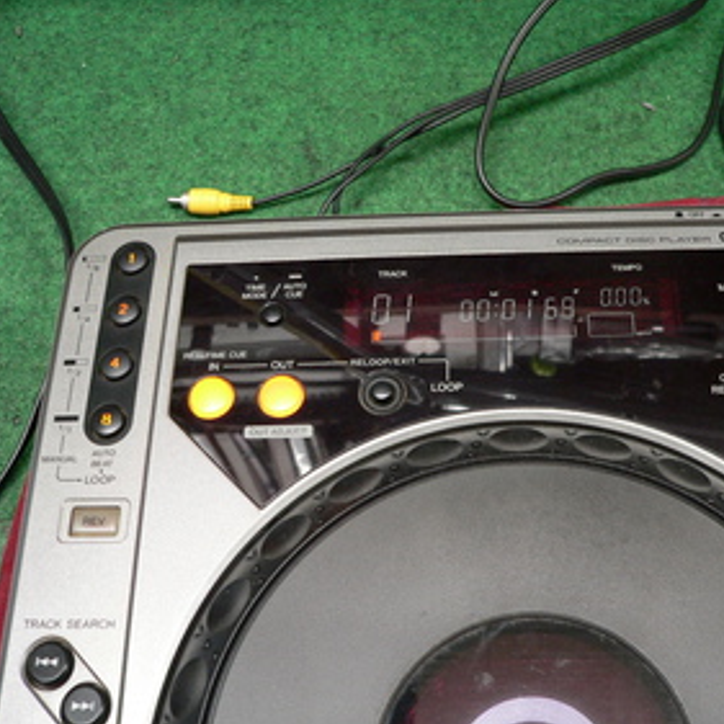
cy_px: 359
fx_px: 1018
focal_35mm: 43
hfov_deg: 38.9
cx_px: 456
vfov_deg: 39.2
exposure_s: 1/13
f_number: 2.8
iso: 200
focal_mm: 6
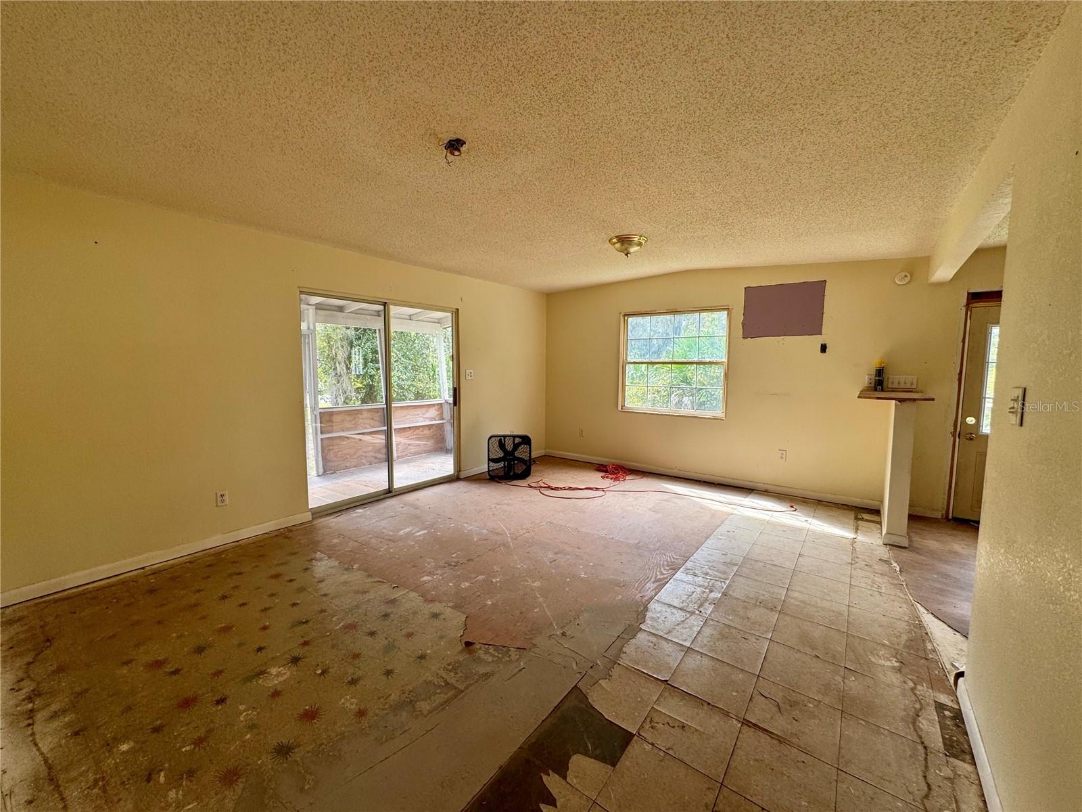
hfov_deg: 102.1
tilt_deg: -6.6
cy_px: 406
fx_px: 438
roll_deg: -0.6
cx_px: 541
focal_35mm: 14
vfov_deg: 85.7
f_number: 2.2
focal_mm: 2.22
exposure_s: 1/102
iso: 40
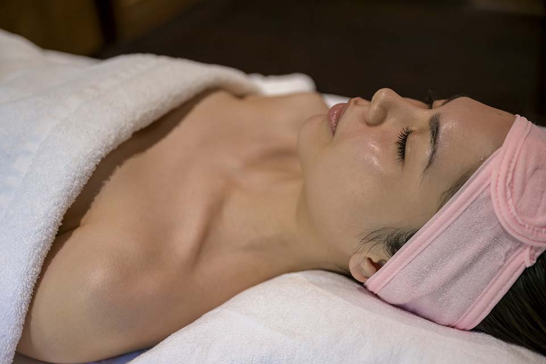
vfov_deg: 28.1
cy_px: 182
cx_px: 273
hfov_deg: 41.1
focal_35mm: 48
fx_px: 728
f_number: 2.8
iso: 800
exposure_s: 1/200
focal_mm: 48
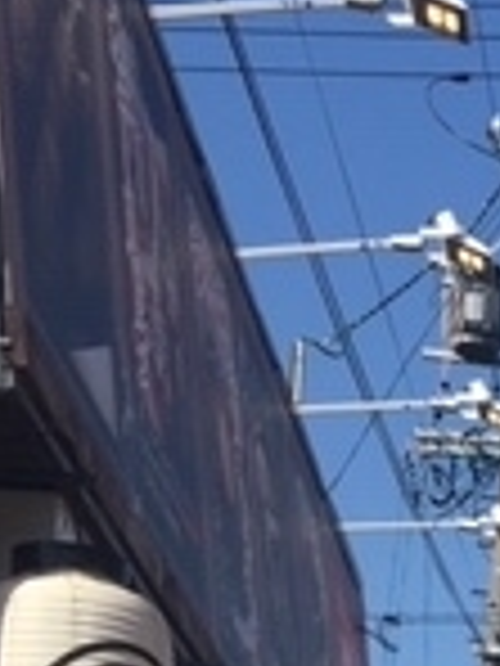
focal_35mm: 125
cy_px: 976
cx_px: 1000
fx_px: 2407
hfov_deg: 10.8
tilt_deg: +8.3
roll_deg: -0.3
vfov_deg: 14.7
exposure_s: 1/1709
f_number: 2.2
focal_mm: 4.15
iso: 25
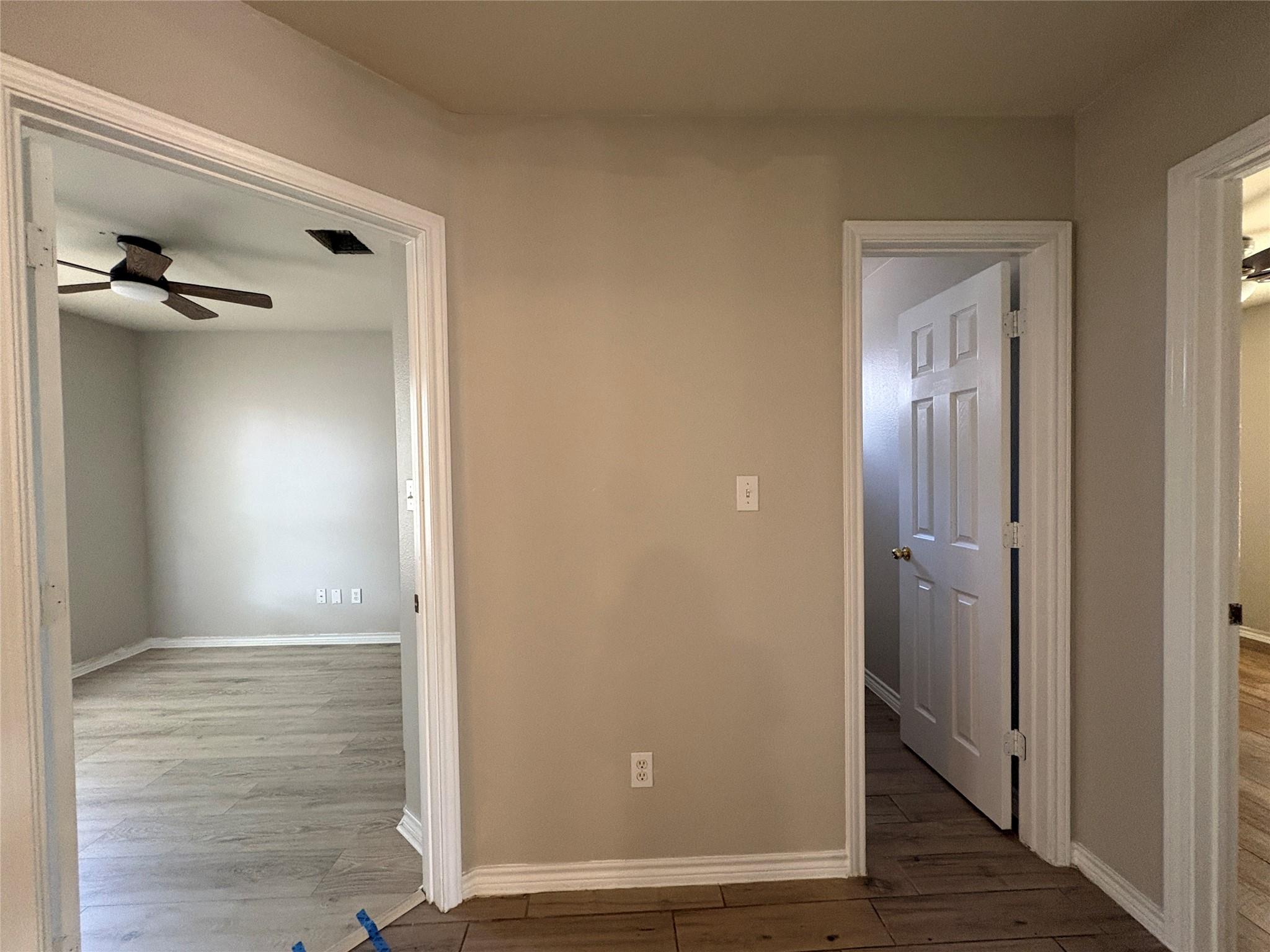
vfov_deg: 85.7
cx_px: 635
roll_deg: +1.2
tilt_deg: -0.7
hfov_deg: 102.1
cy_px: 476
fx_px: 514
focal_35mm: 14
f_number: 2.2
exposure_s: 1/60
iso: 500
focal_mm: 2.22
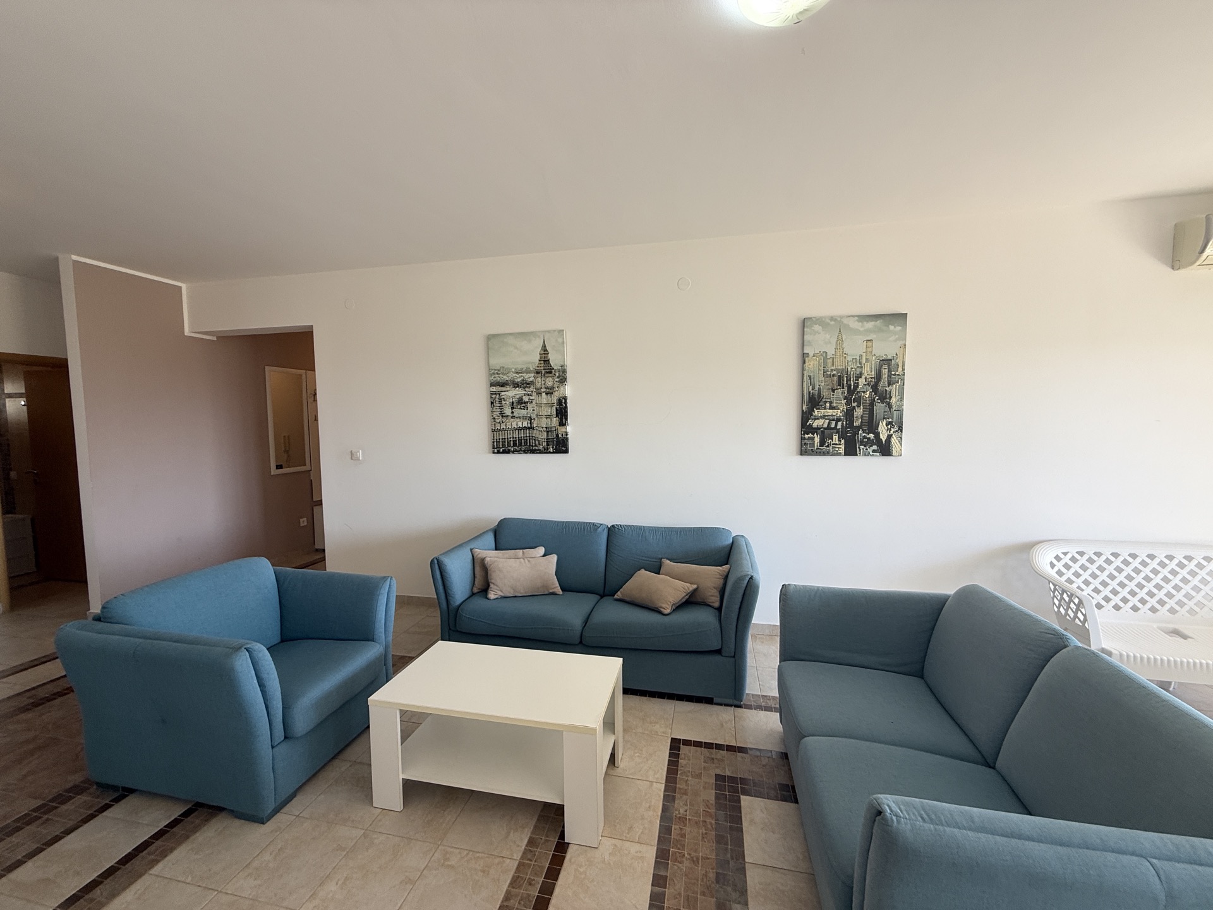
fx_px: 491
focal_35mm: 14
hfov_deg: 102.1
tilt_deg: -4.5
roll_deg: +0.7
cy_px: 455
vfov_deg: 85.7
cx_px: 606
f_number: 2.2
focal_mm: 2.22
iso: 64
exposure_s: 1/99
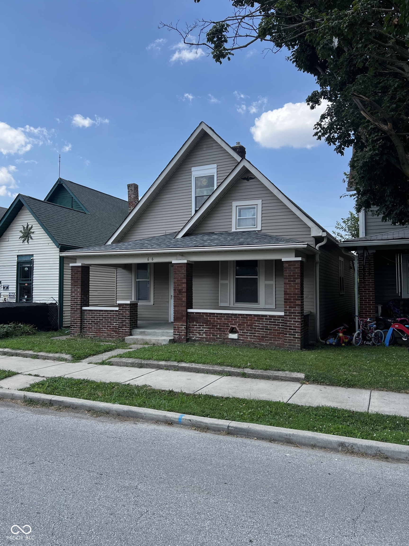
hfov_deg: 53.1
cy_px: 273
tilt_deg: +4.3
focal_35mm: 26
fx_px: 410
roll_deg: +0.5
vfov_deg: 67.3
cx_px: 204
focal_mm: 5.7
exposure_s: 1/2841
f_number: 1.5
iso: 50
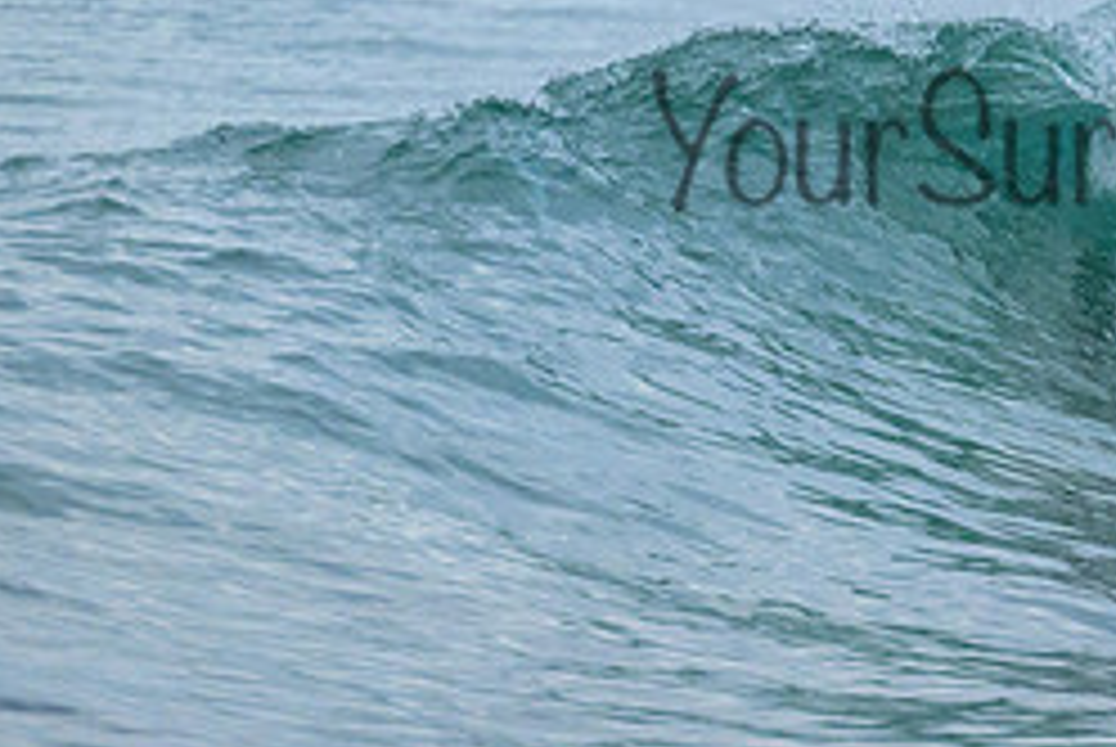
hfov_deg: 1.4
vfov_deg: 1.0
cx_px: 1116
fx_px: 44226
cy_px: 101
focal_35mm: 1425
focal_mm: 610
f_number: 11
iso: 3600
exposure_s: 1/1250
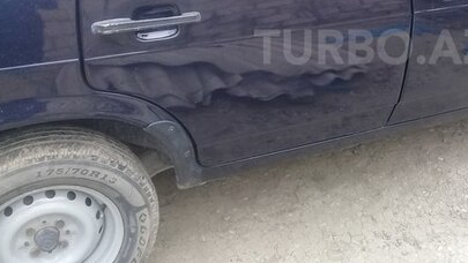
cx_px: 372
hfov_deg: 36.6
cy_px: 47
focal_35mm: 55
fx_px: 683
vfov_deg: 21.5
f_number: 2.2
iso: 80
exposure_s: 1/100
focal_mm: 3.3
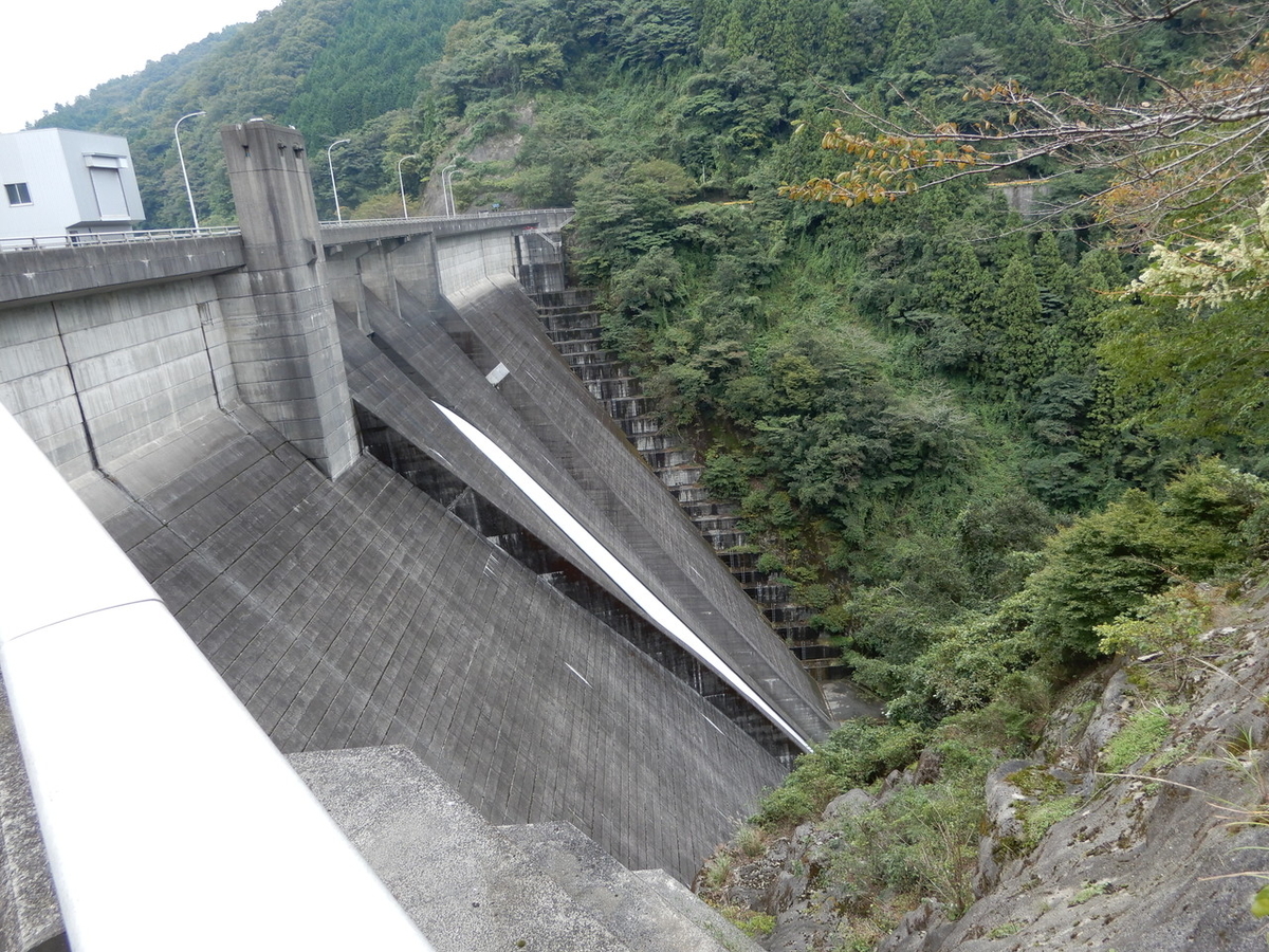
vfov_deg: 56.8
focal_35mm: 24
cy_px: 476
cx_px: 634
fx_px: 880
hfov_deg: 71.6
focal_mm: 4.3
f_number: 3.4
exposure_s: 1/160
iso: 80
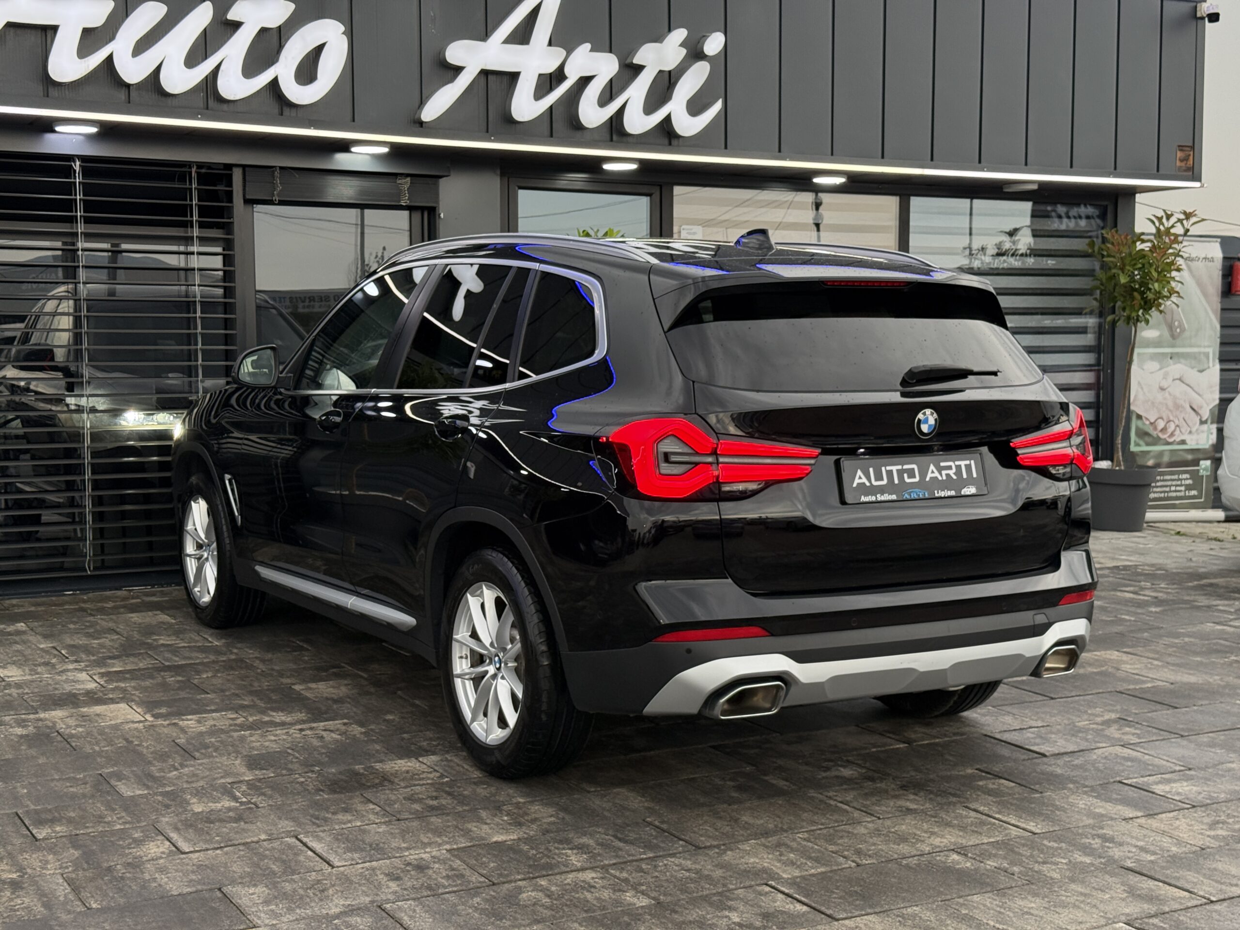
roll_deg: +0.8
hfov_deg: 39.7
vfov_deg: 30.3
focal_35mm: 48
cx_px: 620
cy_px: 465
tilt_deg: -3.1
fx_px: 1719
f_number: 1.78
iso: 160
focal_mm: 6.76
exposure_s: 1/138
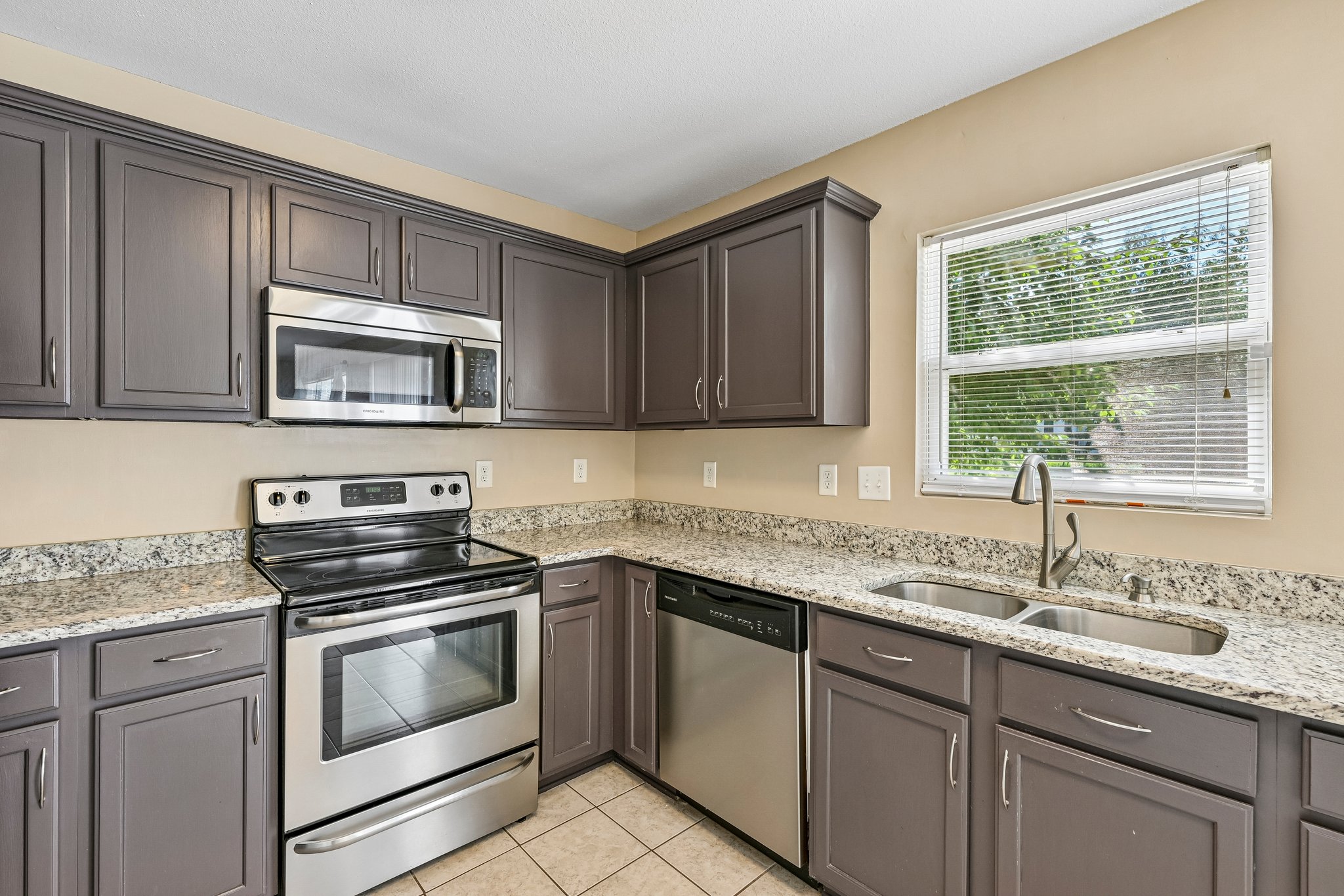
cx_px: 672
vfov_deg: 73.7
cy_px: 448
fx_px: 597
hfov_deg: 96.7
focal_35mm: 16
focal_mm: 16
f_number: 8
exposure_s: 1/15
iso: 110
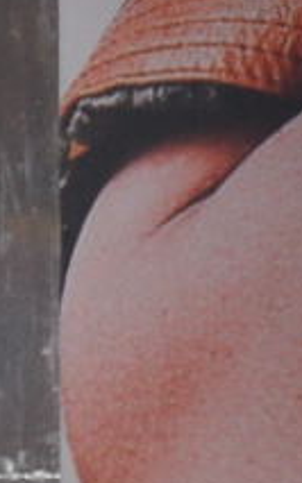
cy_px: 958
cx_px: -1501
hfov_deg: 1.1
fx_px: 15837
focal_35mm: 1202
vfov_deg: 1.7
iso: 640
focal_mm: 105
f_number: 6.3
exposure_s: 1/125
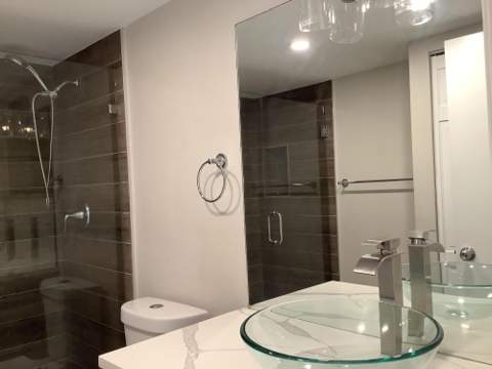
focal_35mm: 31
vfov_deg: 45.4
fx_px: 441
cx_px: 246
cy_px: 184
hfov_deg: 58.4
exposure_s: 1/50
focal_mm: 3.3
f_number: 2.4
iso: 200
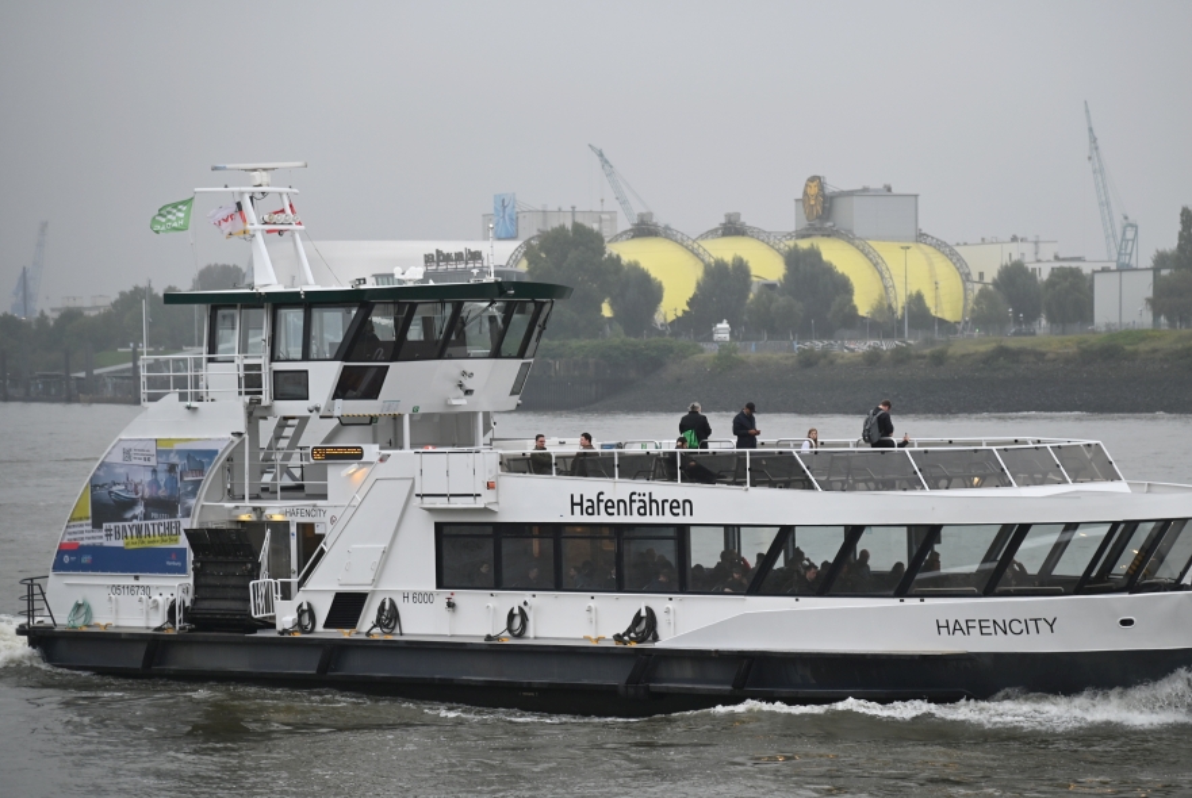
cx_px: 682
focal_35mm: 122
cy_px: 458
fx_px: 4045
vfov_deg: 11.3
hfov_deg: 16.8
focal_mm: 105
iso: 400
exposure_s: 1/500
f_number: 4
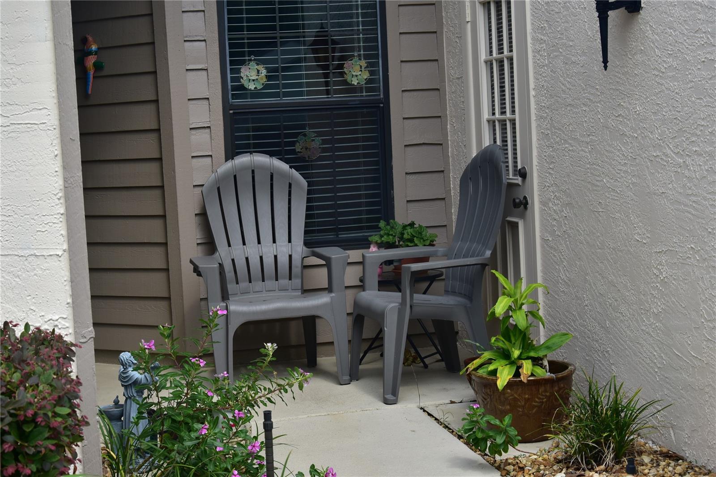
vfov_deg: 21.6
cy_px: 238
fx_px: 1253
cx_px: 358
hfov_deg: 31.9
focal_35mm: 63
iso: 320
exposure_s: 1/320
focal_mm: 42
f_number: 9
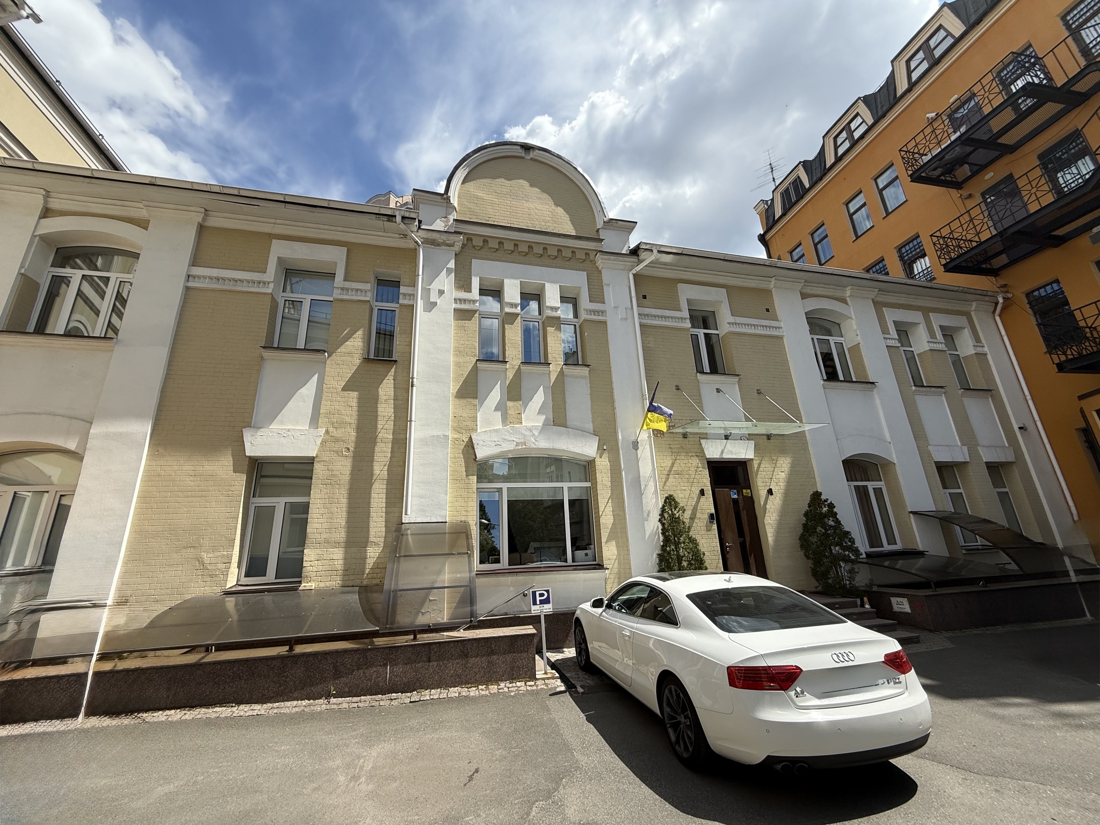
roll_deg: +2.3
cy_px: 412
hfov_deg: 102.1
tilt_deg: +17.4
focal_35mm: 14
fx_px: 445
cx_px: 550
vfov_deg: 85.7
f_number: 2.2
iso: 50
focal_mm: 2.22
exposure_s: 1/1848
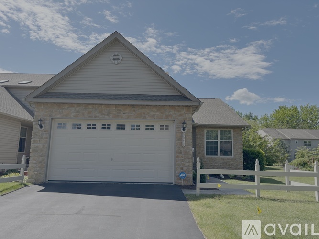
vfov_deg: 53.0
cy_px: 120
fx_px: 240
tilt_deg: +8.3
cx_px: 160
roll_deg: -1.6
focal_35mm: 26
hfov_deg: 67.3
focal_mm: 5.96
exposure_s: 1/2398
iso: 50
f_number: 1.6
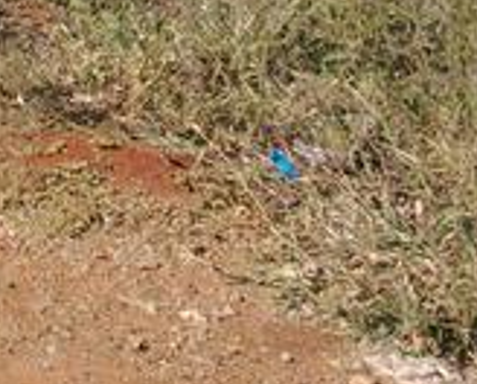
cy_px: -480
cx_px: -317
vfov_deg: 11.6
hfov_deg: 15.1
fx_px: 1613
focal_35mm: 114
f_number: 1.75
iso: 100
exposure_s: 1/764
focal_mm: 5.25
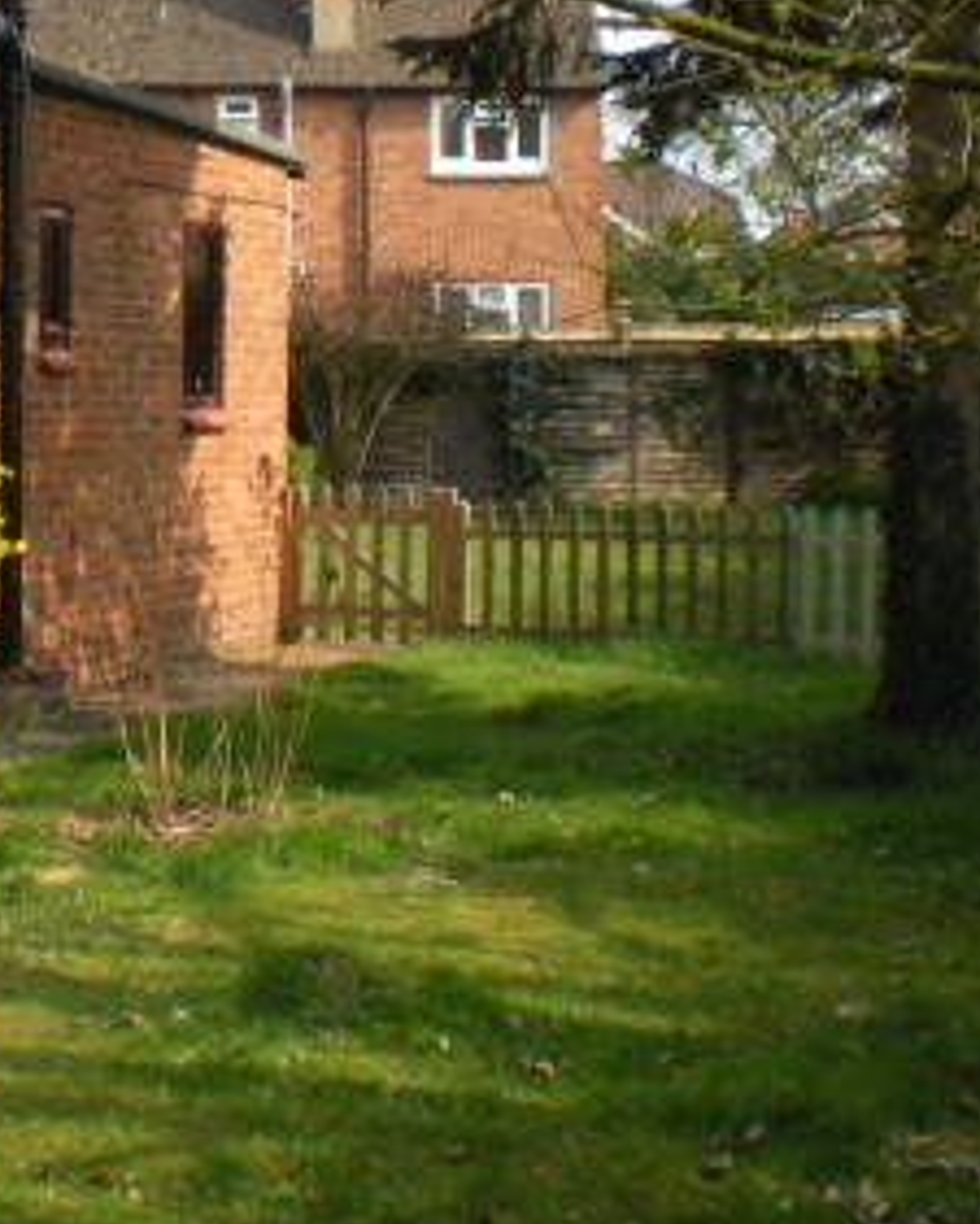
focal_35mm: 77
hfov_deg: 19.4
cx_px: 20
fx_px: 2790
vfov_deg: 24.6
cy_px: 377
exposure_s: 1/169
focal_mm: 6.3
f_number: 4.6
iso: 64
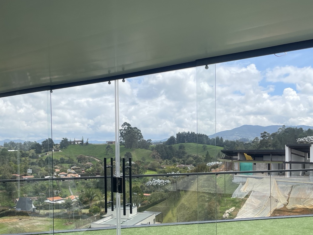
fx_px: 362
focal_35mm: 40
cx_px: 112
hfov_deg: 46.3
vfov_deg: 35.6
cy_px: 157
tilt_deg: -1.5
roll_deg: +1.5
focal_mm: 5.1
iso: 32
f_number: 1.6
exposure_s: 1/2924
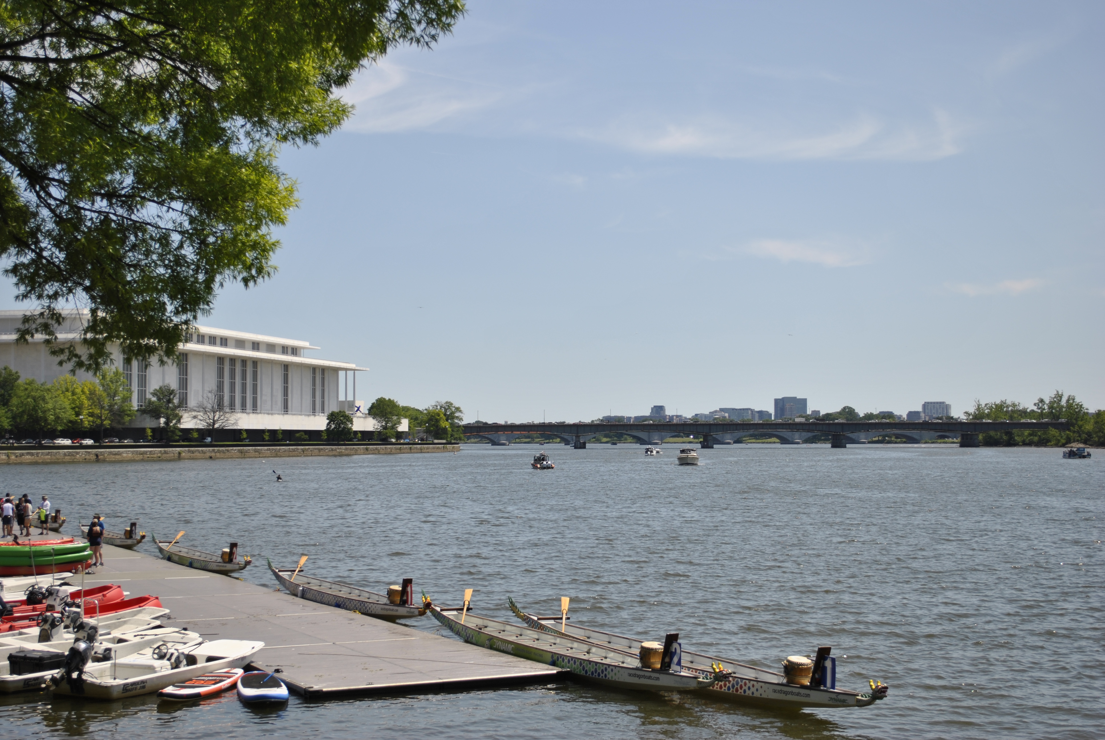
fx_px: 1659
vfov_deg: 25.1
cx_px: 552
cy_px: 370
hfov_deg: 36.8
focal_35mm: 54
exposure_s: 1/800
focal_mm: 36
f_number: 5
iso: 100
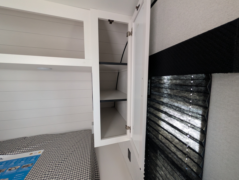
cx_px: 120
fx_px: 83
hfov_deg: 110.5
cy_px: 90
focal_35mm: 12
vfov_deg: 94.6
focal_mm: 2.02
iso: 398
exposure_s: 1/33.3
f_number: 1.7
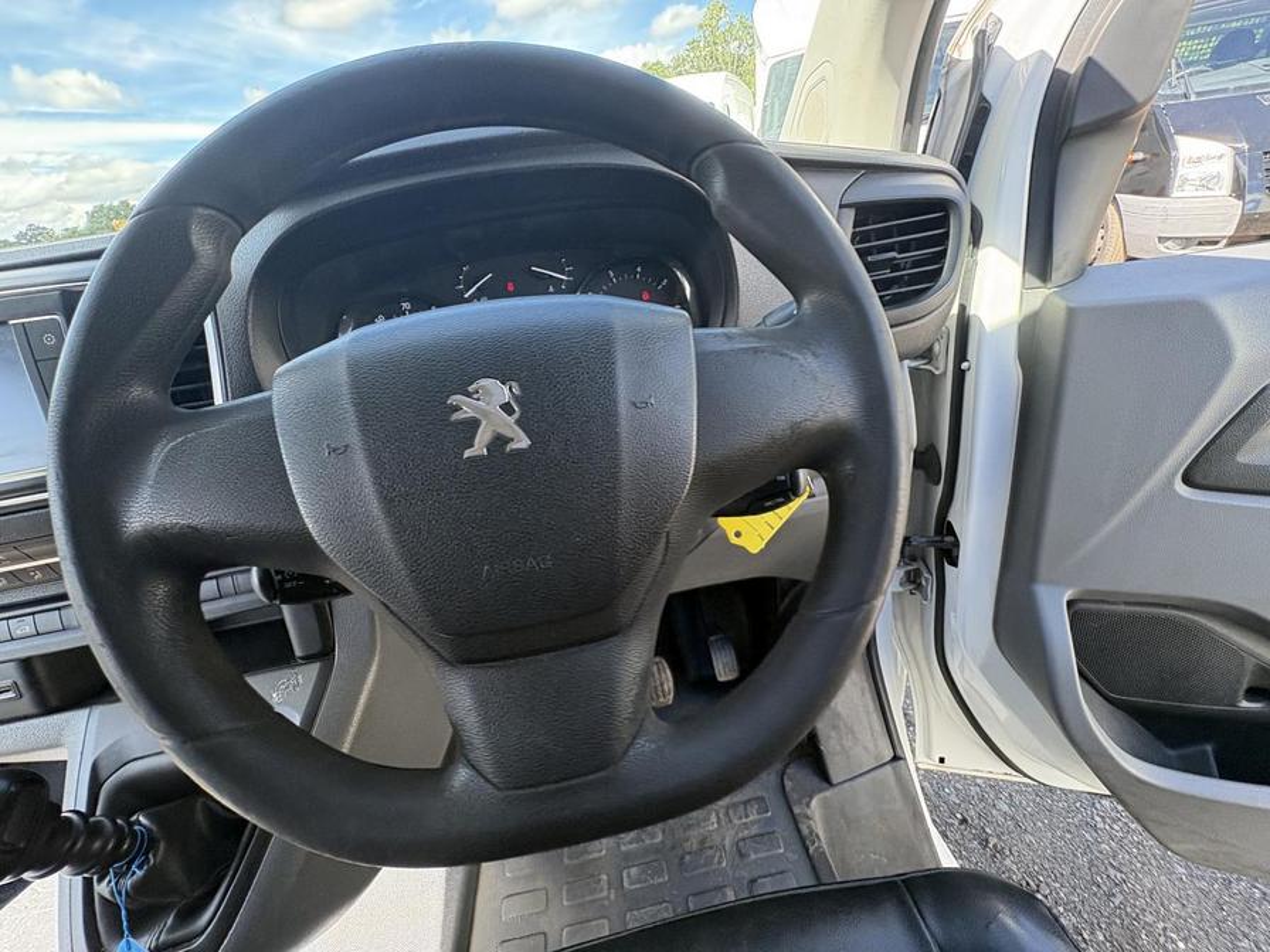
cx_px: 635
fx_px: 514
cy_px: 476
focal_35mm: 14
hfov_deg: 102.1
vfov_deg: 85.7
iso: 125
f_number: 2.2
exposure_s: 1/99
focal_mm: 2.22
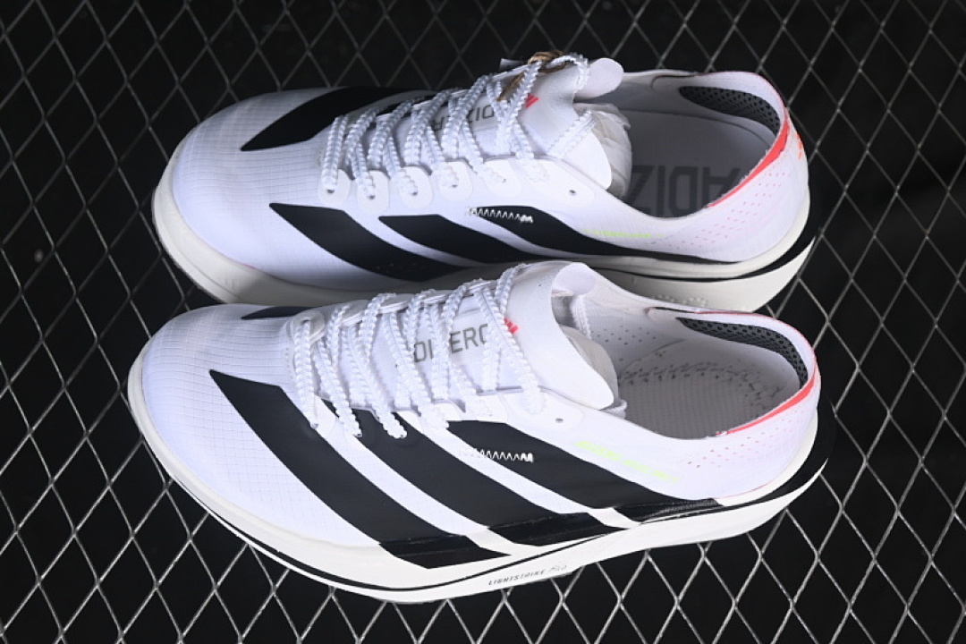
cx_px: 483
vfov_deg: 18.2
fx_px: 2012
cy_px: 322
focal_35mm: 75
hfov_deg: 27.0
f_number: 7.1
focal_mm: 50
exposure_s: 1/80
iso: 160
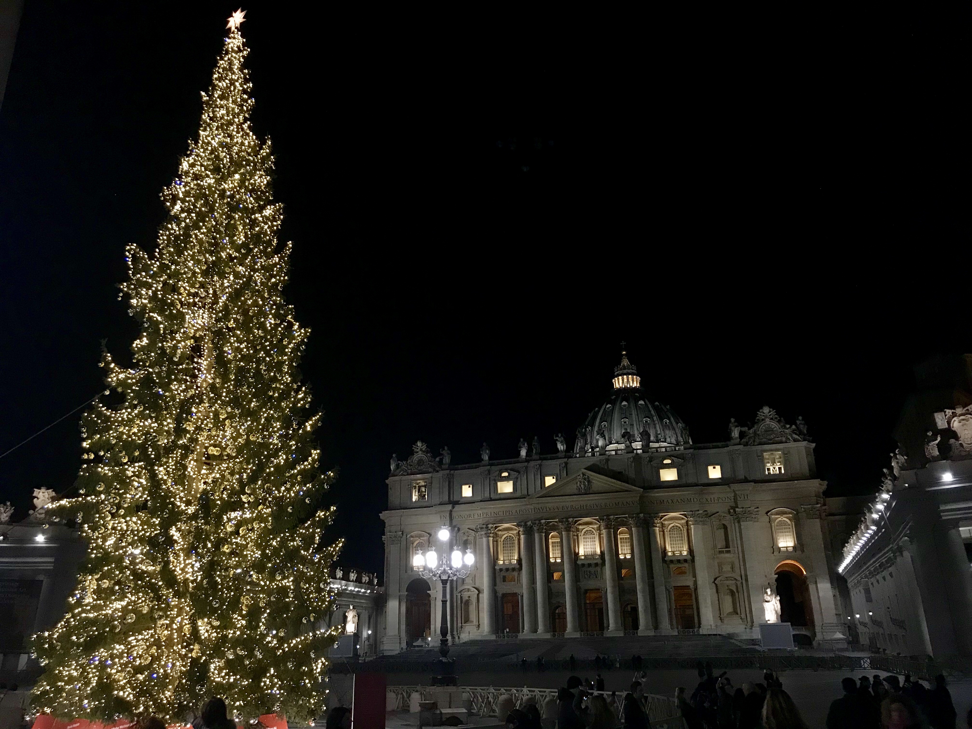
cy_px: 364
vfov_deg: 49.7
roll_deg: +1.3
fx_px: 786
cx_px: 486
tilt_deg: +23.5
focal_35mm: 28
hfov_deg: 63.4
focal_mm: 3.99
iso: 100
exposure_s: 1/17
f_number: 1.8
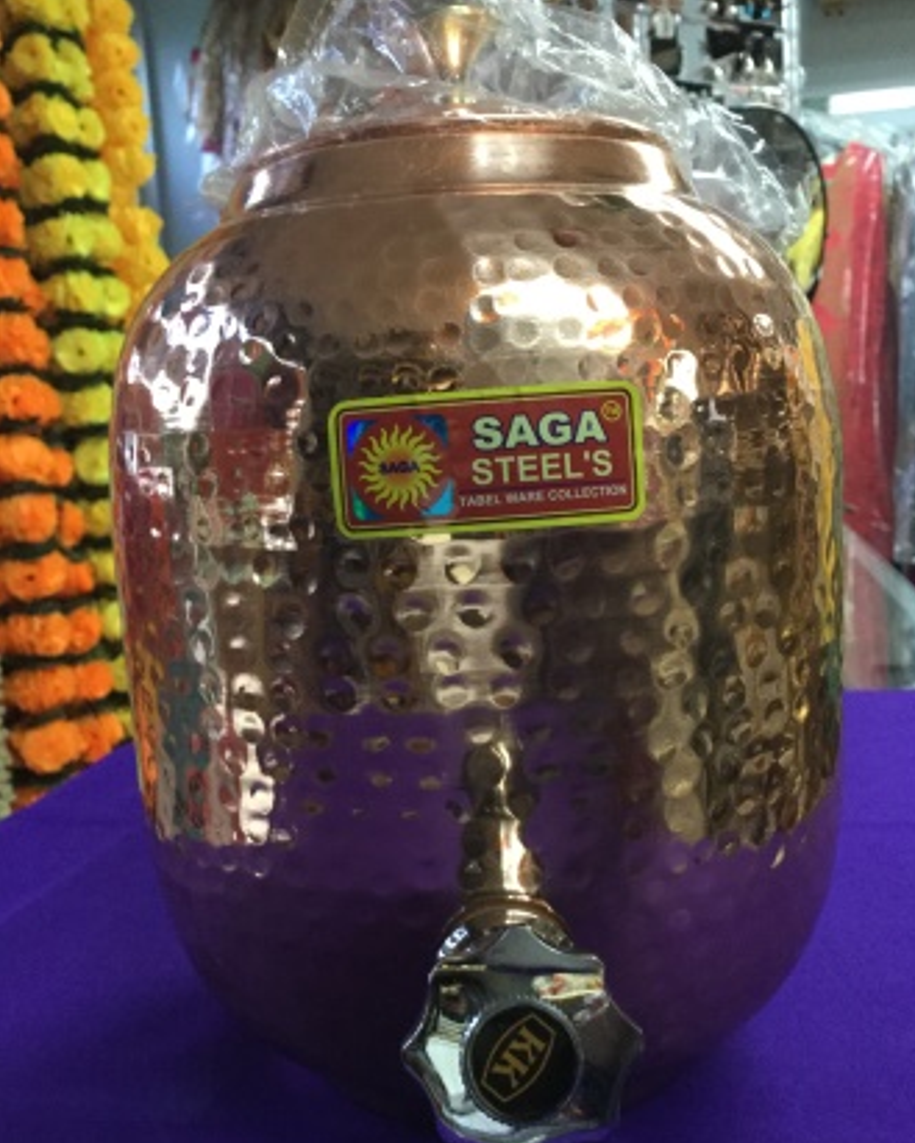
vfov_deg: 54.2
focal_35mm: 33
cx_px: 464
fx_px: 1117
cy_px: 576
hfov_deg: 44.6
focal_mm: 3.3
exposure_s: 1/30
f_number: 2.4
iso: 160
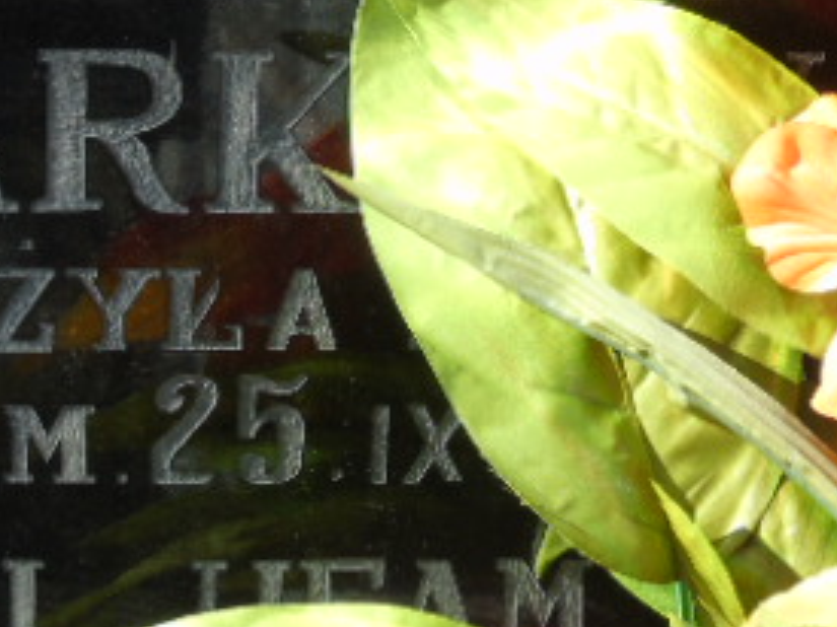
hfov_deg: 4.6
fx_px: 10465
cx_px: 420
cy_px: 37
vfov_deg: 3.4
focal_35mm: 433
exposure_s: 1/200
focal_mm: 33
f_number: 5
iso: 80
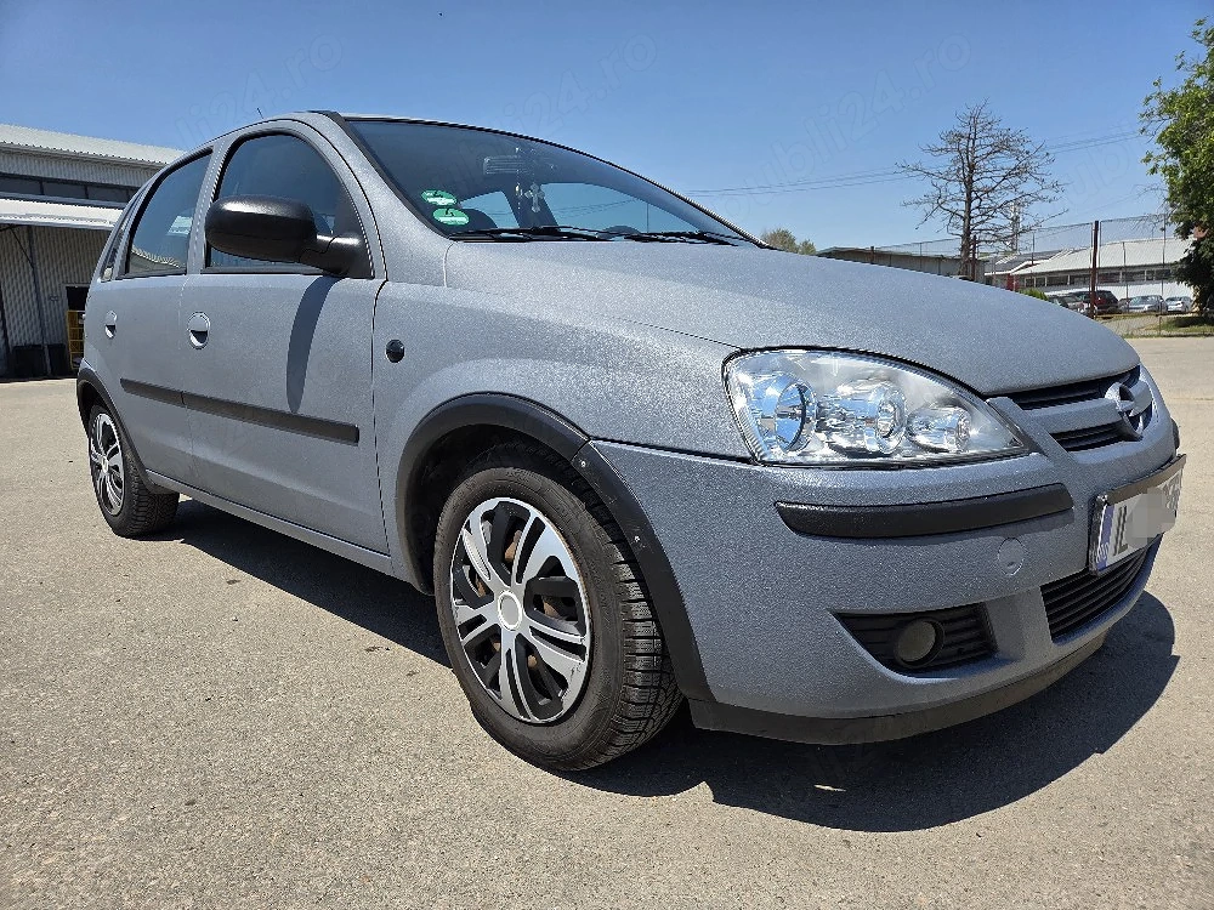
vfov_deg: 58.9
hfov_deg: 73.9
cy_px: 455
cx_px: 607
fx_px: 807
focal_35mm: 23
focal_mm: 5.4
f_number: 1.8
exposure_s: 1/10000
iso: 80
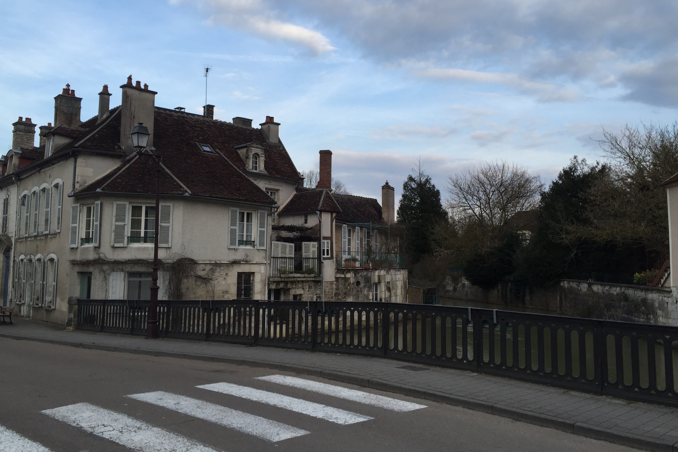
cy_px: 197
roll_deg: -0.2
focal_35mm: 31
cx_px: 342
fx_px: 584
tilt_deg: +7.6
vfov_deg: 42.2
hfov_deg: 60.3
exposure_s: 1/573
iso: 32
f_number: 2.2
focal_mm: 4.15
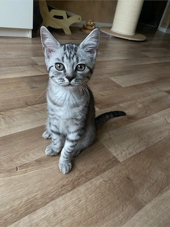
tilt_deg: -34.1
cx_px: 85
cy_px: 114
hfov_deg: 53.1
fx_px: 170
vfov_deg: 67.3
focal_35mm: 26
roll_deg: -13.1
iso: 125
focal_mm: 4.25
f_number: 1.8
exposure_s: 1/80
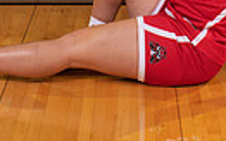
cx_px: 145
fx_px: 906
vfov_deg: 8.1
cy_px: -217
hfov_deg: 14.2
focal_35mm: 147
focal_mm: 42
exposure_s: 1/320
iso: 320
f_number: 7.1
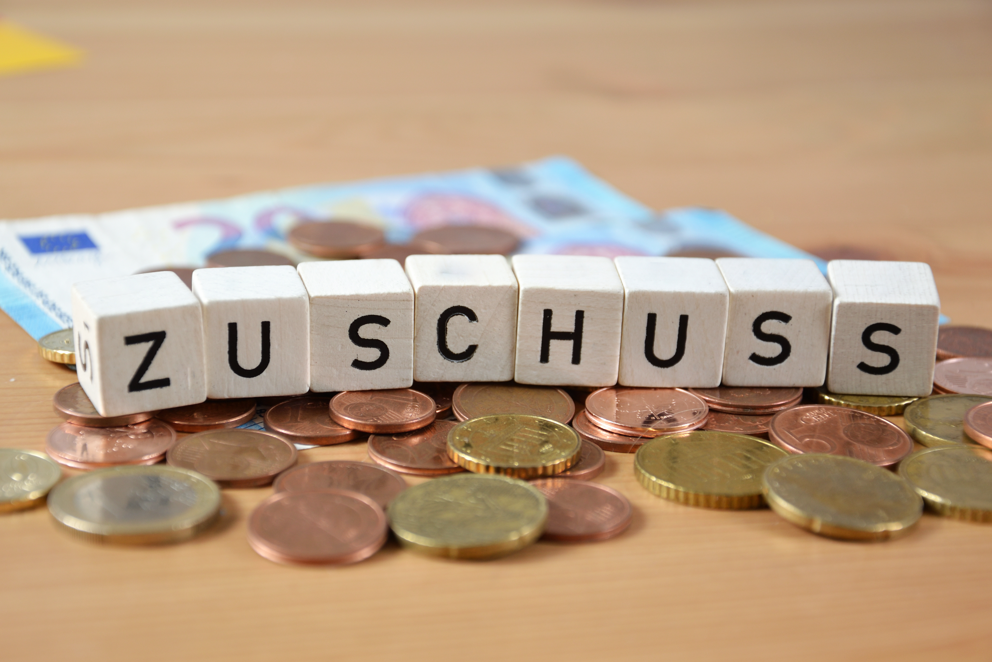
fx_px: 2562
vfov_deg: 14.7
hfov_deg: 21.9
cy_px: 331
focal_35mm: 93
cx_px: 496
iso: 100
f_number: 5.3
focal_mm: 62
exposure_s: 1/100
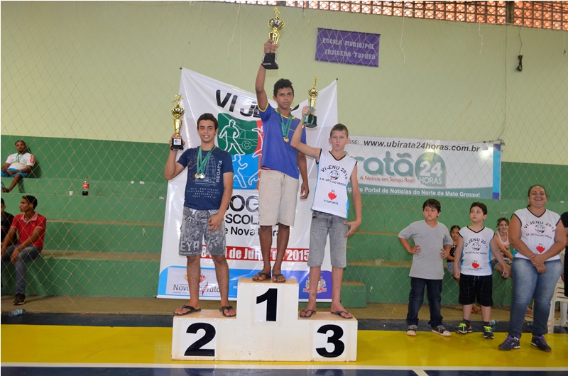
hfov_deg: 67.5
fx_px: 425
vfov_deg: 47.7
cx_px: 284
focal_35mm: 27
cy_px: 188
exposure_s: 1/60
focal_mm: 18
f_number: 3.5
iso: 800
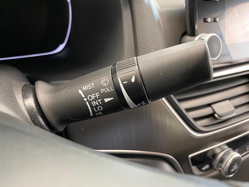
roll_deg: -8.6
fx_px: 187
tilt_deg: -34.9
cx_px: 124
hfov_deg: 67.3
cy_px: 94
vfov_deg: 53.1
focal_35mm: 26
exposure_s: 1/40
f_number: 1.8
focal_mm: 4.25
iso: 400
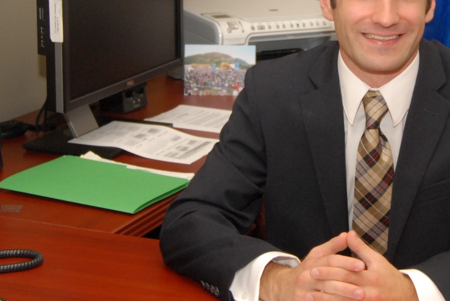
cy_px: 34
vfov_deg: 12.8
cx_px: 368
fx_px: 1325
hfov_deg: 19.1
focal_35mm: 106
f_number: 5.6
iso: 500
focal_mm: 32
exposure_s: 1/160
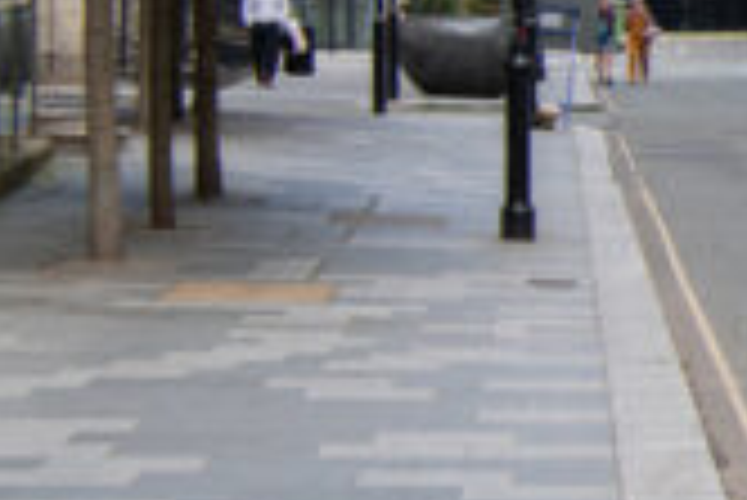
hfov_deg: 8.0
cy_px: 146
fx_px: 4548
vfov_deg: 6.3
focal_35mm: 219
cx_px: 2264
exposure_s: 1/125
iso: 200
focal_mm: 35
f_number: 8
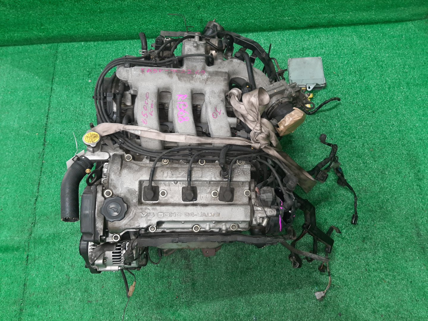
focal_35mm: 26
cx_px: 214
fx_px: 321
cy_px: 160
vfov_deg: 53.1
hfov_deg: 67.3
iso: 132
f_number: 1.7
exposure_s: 1/50
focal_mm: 3.93
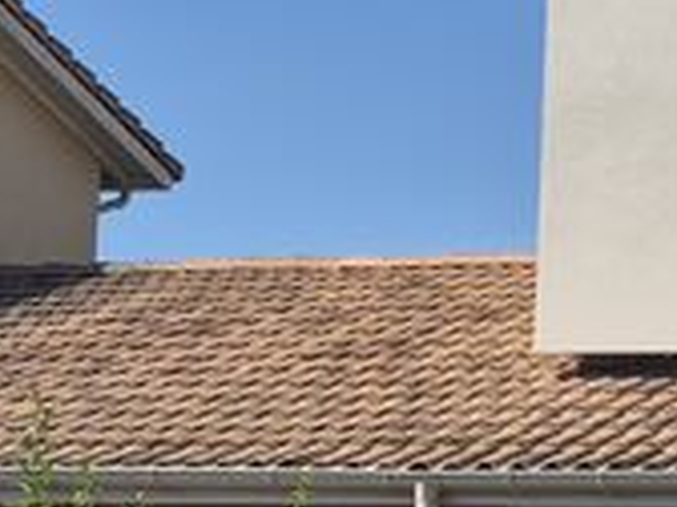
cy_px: 447
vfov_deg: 10.8
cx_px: 1040
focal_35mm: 137
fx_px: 2679
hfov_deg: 13.5
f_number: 1.8
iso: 80
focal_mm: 5.4
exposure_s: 1/6704
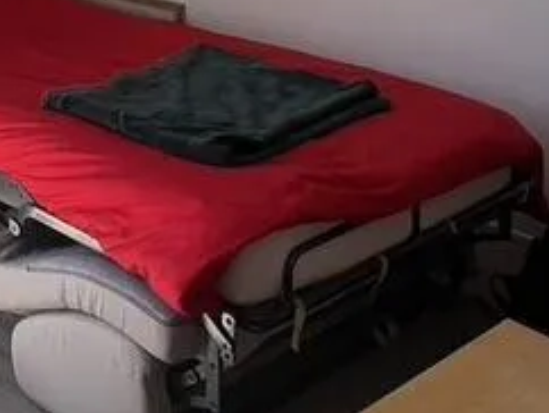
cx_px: -145
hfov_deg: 29.0
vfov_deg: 21.5
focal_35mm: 55
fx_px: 873
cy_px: -236
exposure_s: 1/206
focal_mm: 1.57
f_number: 1.8
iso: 32
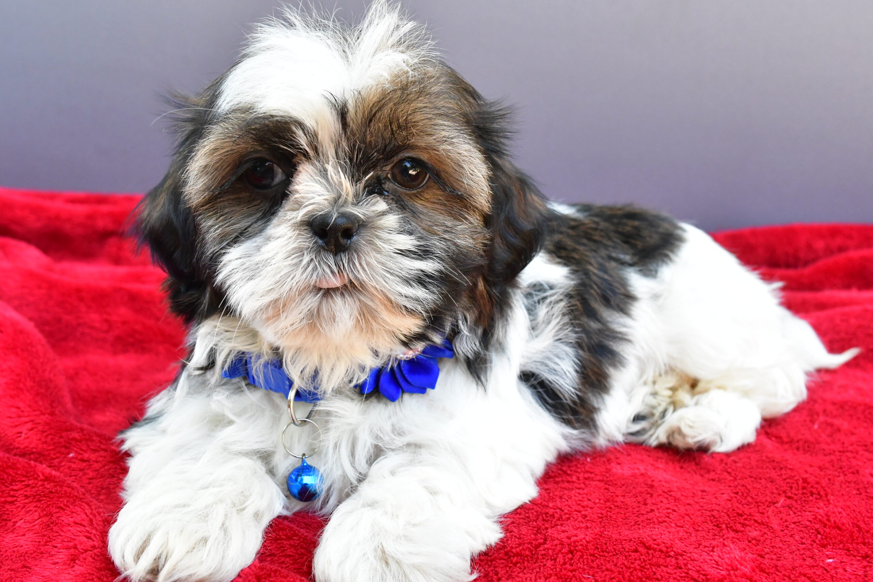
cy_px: 291
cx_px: 436
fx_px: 1018
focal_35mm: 42
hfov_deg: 46.4
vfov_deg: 31.9
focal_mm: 28
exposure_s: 1/200
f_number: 10
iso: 3200
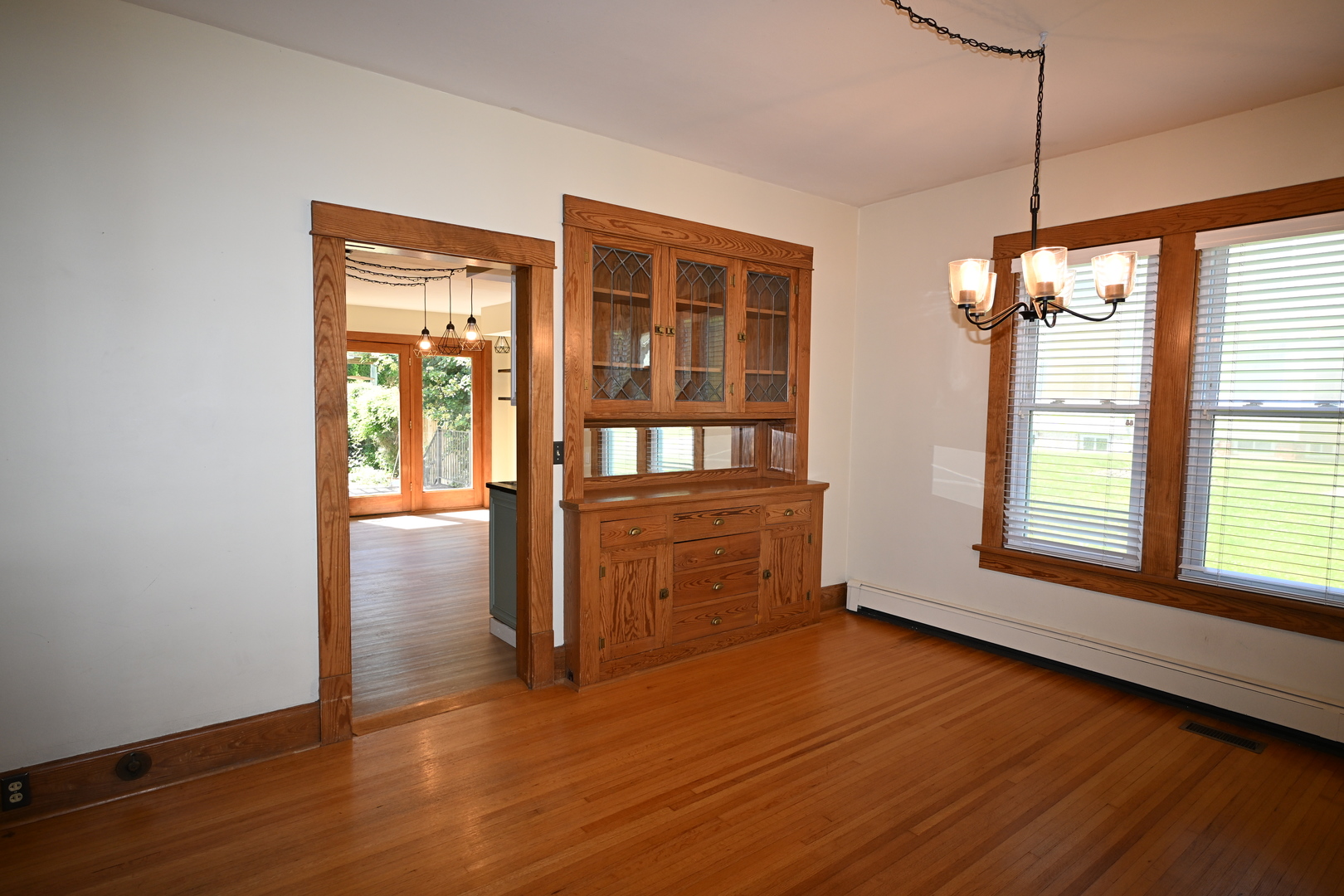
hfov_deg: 83.3
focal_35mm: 20
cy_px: 448
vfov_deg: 61.3
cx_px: 672
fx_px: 756
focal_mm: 13.5
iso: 200
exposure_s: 1/60
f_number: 4
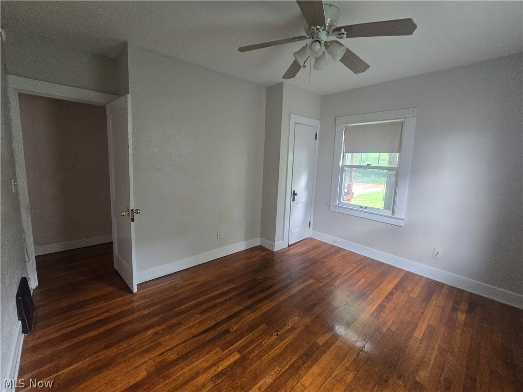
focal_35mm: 13
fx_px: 196
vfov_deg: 89.9
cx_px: 262
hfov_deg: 106.2
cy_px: 196
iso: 500
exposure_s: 1/60
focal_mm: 2.2
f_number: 2.2
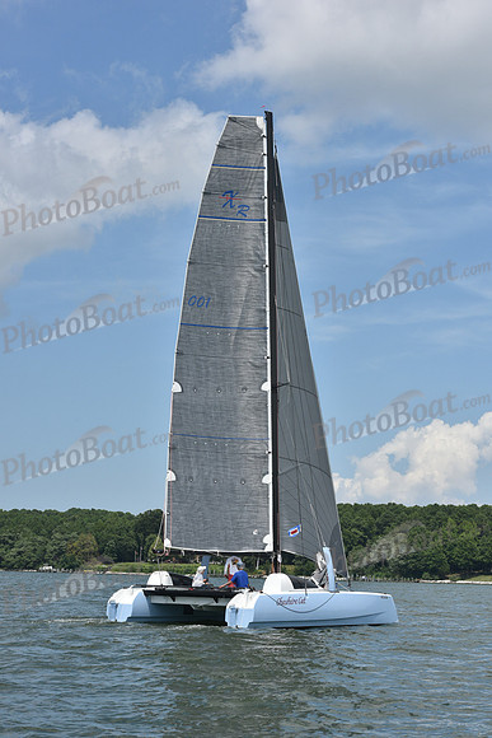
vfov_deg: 28.8
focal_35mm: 70
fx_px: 1434
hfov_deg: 19.5
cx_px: 246
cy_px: 369
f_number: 10
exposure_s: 1/1000
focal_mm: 70
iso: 320
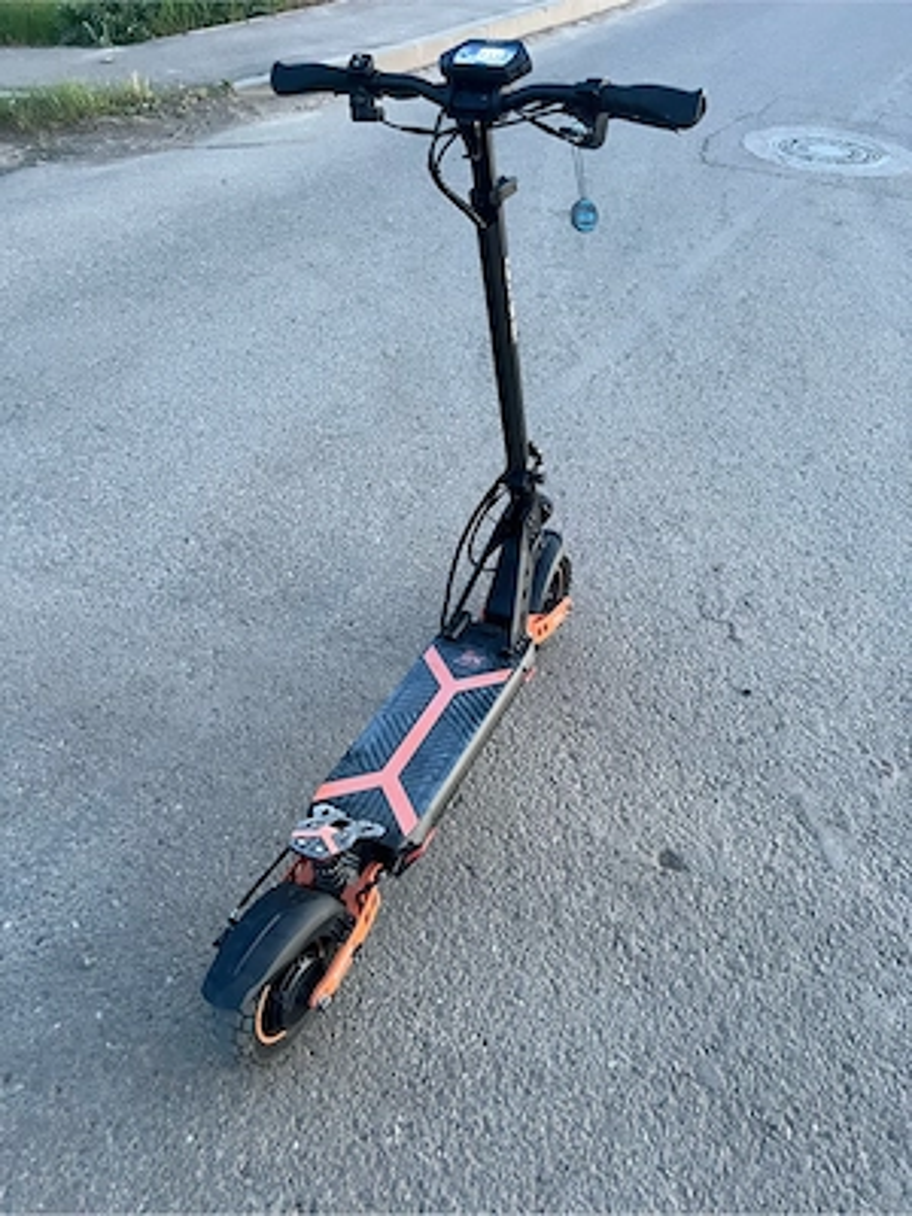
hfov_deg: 53.1
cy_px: 608
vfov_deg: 67.3
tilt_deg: -40.9
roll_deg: -4.7
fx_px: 913
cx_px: 456
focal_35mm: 26
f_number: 1.5
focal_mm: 5.7
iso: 500
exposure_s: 1/57
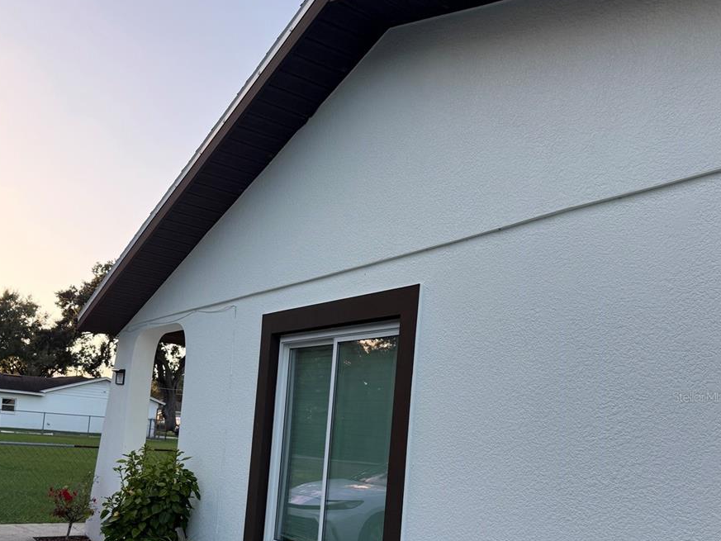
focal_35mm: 33
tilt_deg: +3.7
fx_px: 687
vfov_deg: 41.8
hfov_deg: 55.3
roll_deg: -4.2
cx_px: 359
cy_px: 396
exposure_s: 1/551
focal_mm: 6.76
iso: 100
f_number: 1.78
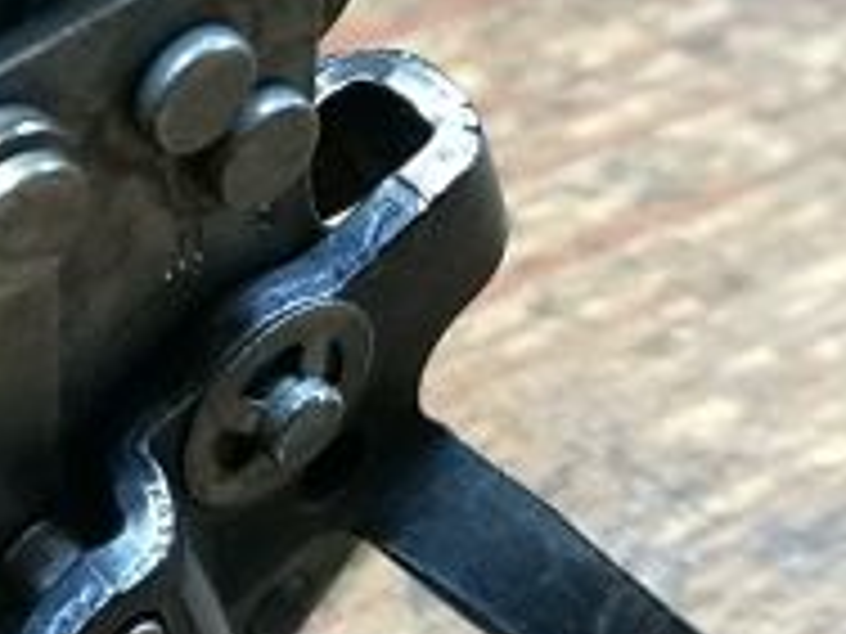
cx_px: -374
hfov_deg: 15.9
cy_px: -31
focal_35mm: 115
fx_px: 2811
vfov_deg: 12.7
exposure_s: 1/25
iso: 400
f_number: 2.2
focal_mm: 4.5
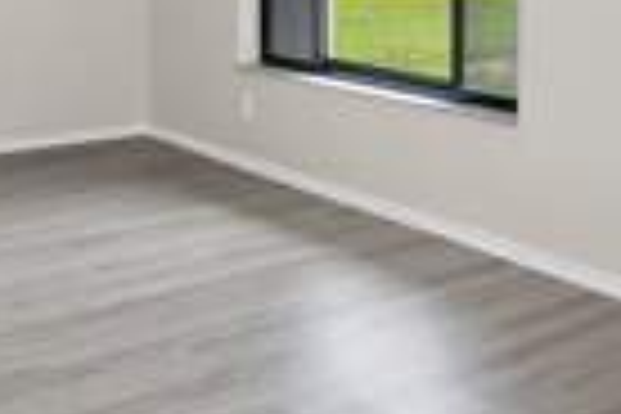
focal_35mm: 52
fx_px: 897
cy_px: -61
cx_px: 950
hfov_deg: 26.5
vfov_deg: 24.0
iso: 400
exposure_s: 1/60
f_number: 8
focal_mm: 10
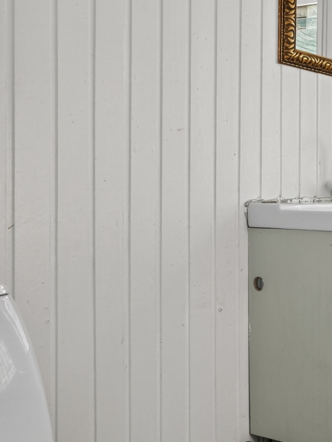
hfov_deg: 24.3
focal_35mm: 46
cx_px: 503
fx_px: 588
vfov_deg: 41.1
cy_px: 183
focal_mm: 20
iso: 400
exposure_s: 1/15
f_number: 8
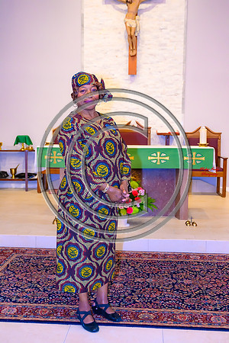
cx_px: 114
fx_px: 401
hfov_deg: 31.9
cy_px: 172
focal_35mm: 42
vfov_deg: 46.4
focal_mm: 28
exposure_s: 1/125
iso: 1250
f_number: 2.8
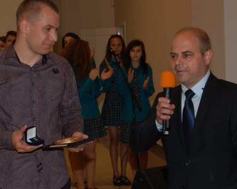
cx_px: 110
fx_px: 806
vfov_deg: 13.4
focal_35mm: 115
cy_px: 94
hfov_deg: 16.7
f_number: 5.6
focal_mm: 52
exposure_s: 1/60
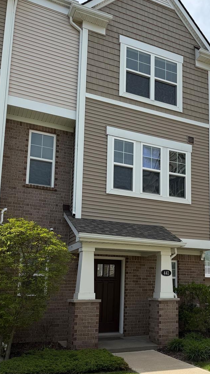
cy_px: 227
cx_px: 163
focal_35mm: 36
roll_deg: -0.7
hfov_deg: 32.1
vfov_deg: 54.8
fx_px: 356
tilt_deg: +10.4
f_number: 1.78
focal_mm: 6.76
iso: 80
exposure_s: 1/5319
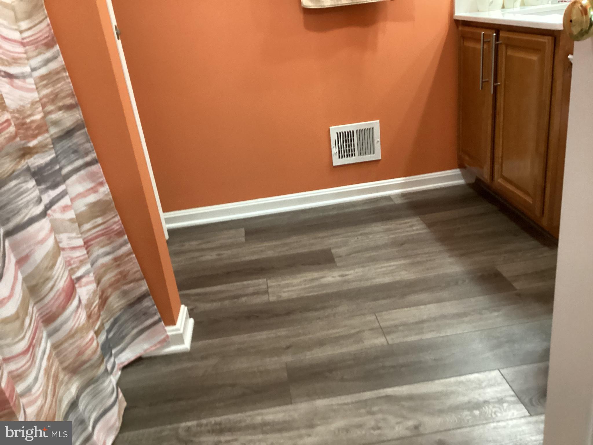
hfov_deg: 58.4
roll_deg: +7.4
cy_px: 222
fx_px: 531
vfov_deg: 45.4
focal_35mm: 31
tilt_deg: -24.7
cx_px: 296
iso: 400
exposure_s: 1/30
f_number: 2.4
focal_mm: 3.3
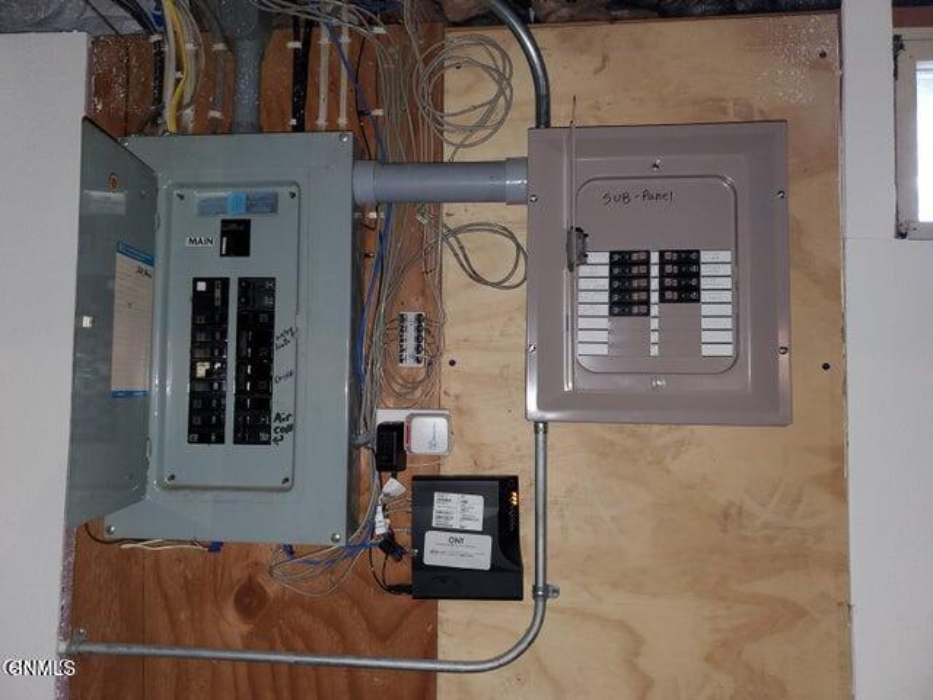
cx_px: 466
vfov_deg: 53.1
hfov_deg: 67.3
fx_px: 701
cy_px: 350
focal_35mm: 26
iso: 100
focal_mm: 4.3
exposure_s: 1/40
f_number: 1.5
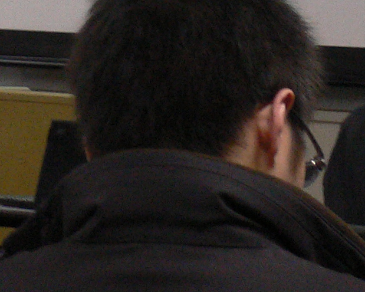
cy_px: -274
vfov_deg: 7.2
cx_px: 29
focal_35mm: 206
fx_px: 2225
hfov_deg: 9.3
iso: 200
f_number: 3.4
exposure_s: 1/15
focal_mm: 8.5
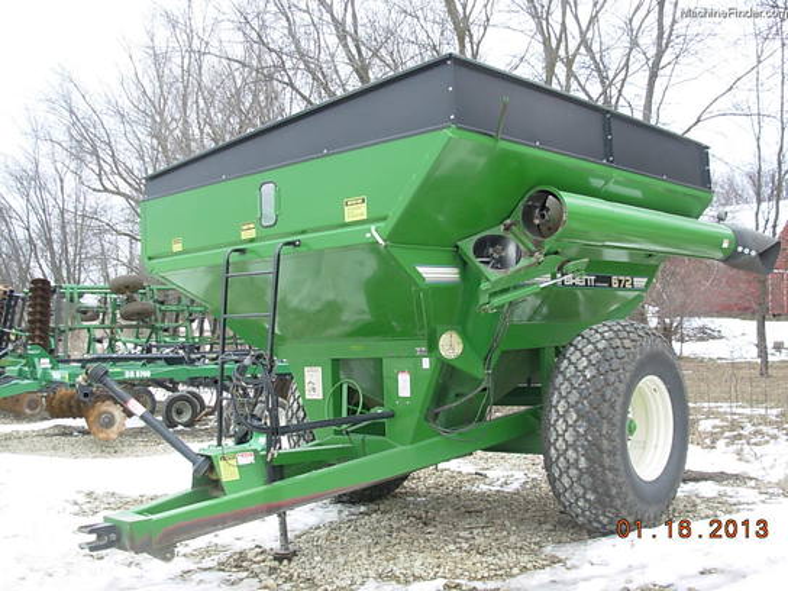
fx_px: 865
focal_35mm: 38
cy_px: 296
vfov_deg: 37.7
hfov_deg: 49.0
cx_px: 394
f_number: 2.9
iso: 50
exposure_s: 1/41.5
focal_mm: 6.3
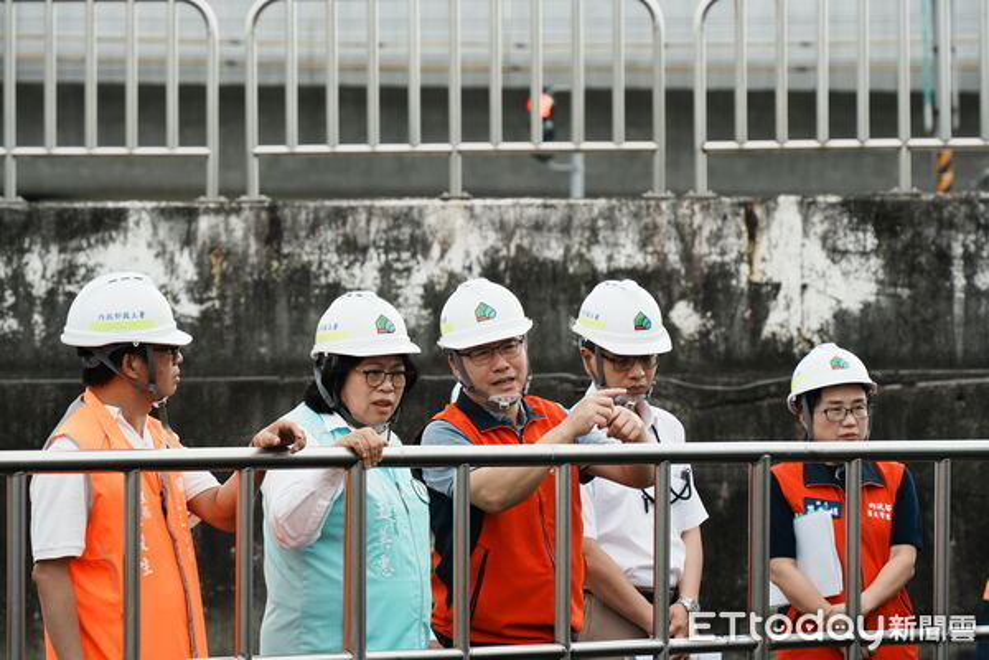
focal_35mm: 176
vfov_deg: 7.8
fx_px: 4835
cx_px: 494
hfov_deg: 11.7
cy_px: 330
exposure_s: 1/400
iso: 400
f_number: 8
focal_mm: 176
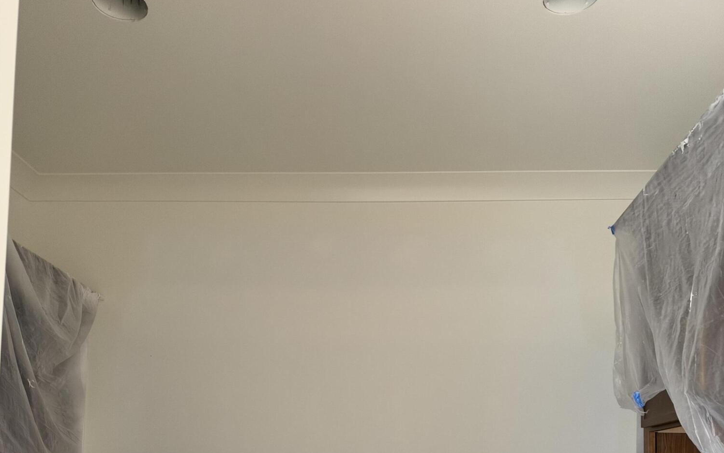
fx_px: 671
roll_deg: -1.3
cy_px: 448
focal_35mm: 34
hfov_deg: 56.7
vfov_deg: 34.1
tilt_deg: +3.1
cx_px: 362
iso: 640
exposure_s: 1/31
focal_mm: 6.93
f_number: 1.48
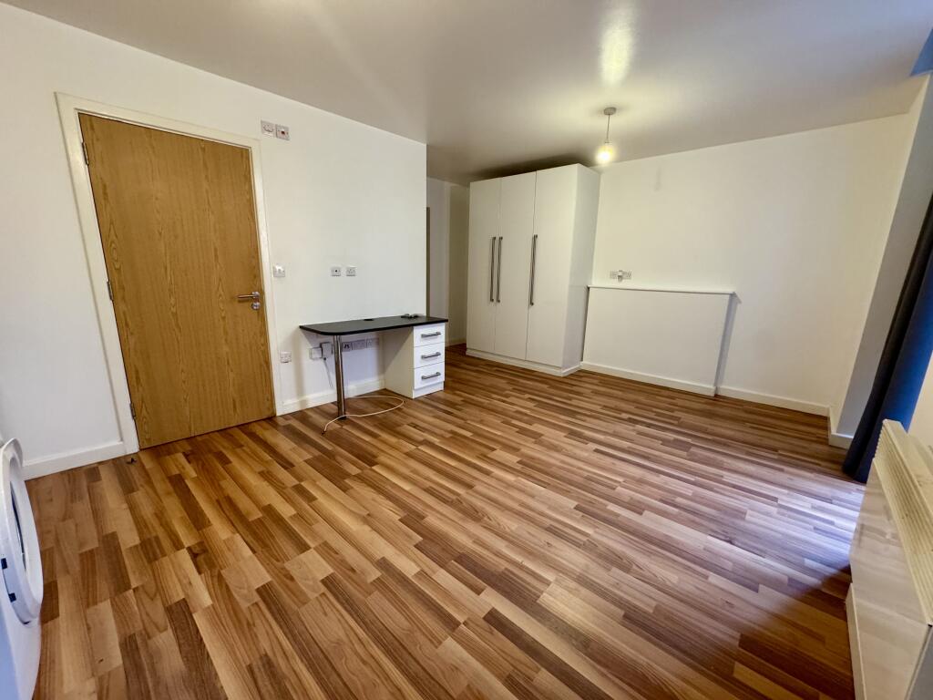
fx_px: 377
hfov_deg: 102.1
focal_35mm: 14
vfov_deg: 85.7
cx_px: 466
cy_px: 350
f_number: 2.2
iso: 320
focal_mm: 2.22
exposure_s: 1/50
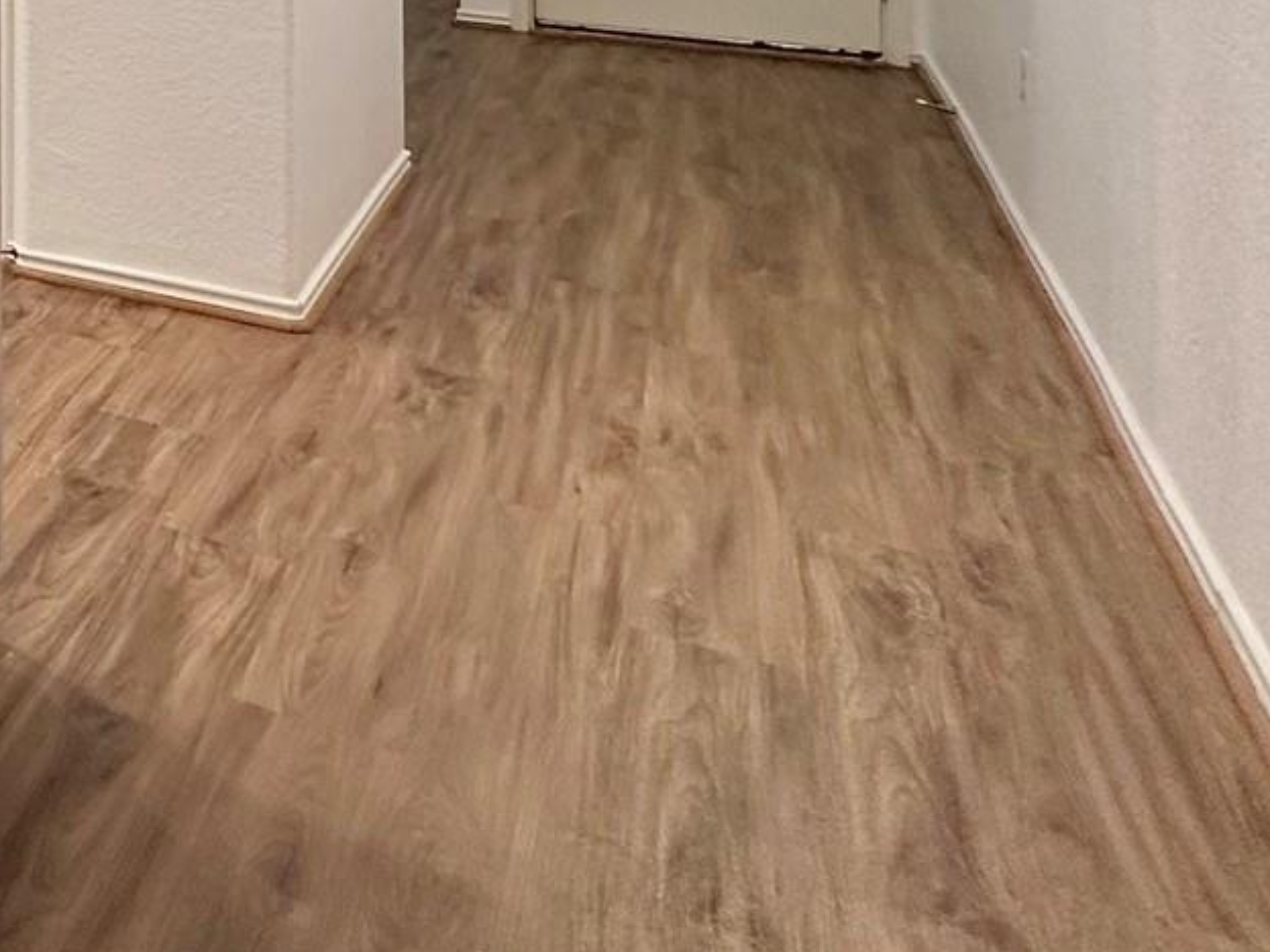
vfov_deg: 26.5
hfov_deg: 27.1
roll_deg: +0.2
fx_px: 1687
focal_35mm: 46
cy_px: -296
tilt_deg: +1.1
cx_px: -685
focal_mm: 2.22
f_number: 2.2
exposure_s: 1/60
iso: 200
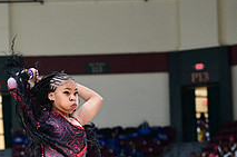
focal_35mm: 191
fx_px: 1255
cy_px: 213
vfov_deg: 7.1
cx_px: 24
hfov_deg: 10.7
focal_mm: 70
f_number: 3.2
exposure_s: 1/1000
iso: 6400
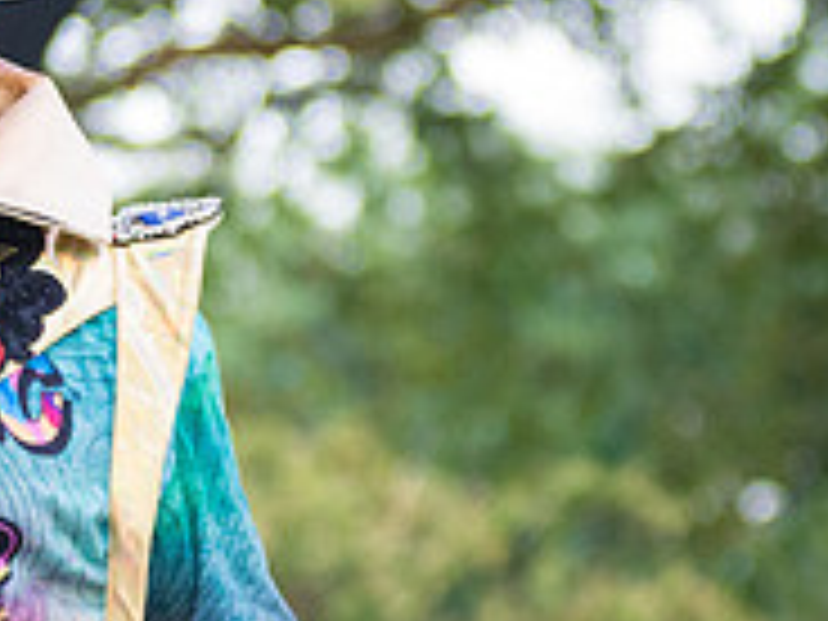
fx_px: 7798
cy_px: 353
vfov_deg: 4.6
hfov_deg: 6.0
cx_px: -144
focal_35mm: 326
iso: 2500
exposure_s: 1/250
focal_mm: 80
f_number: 3.5
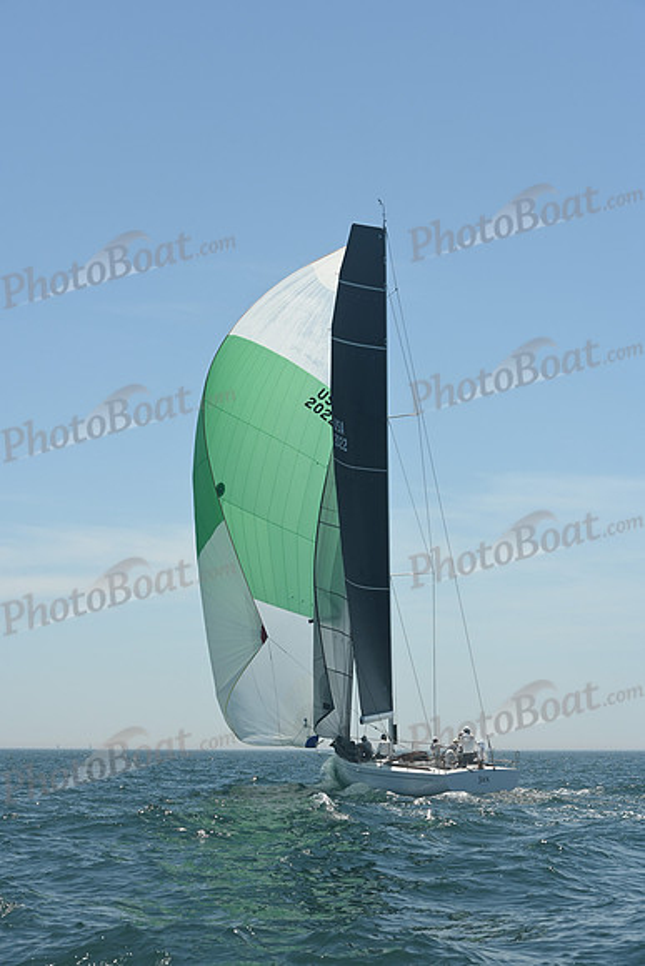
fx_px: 1880
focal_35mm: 70
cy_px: 483
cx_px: 322
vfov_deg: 28.8
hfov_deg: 19.5
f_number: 8
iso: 320
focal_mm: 70
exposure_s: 1/1000
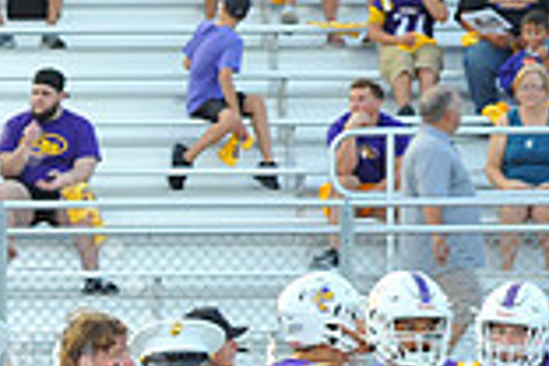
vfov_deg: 3.1
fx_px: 6816
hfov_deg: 4.6
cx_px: -165
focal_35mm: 447
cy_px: 412
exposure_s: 1/100
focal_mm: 120
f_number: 7.1
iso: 400
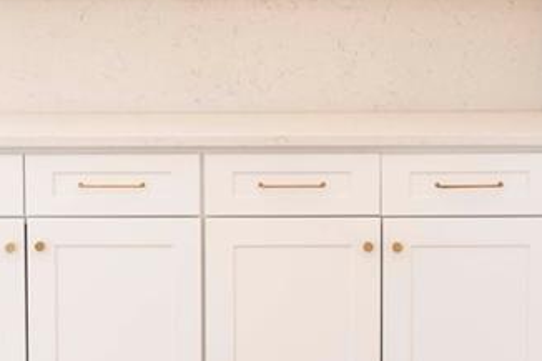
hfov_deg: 18.0
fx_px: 1700
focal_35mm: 113
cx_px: 131
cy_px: 20
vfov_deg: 12.0
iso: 200
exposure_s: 1/60
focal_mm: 24
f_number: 4
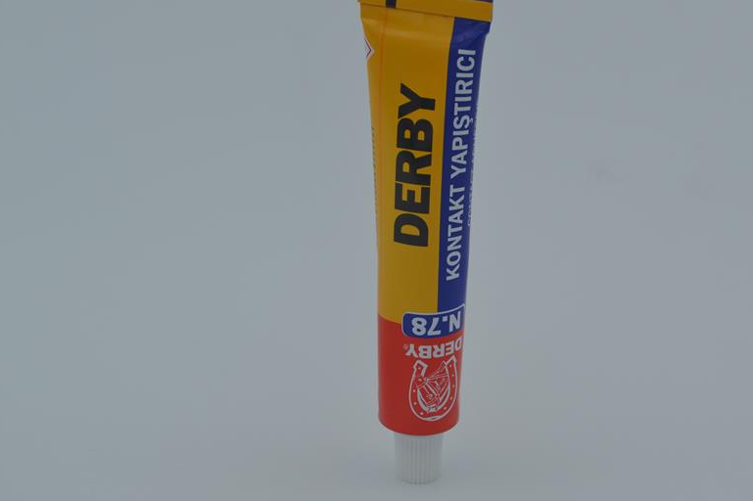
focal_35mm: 78
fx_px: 1631
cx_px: 446
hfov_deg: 26.0
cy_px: 233
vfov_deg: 17.5
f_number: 7.1
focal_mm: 40
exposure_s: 1/125
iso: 100
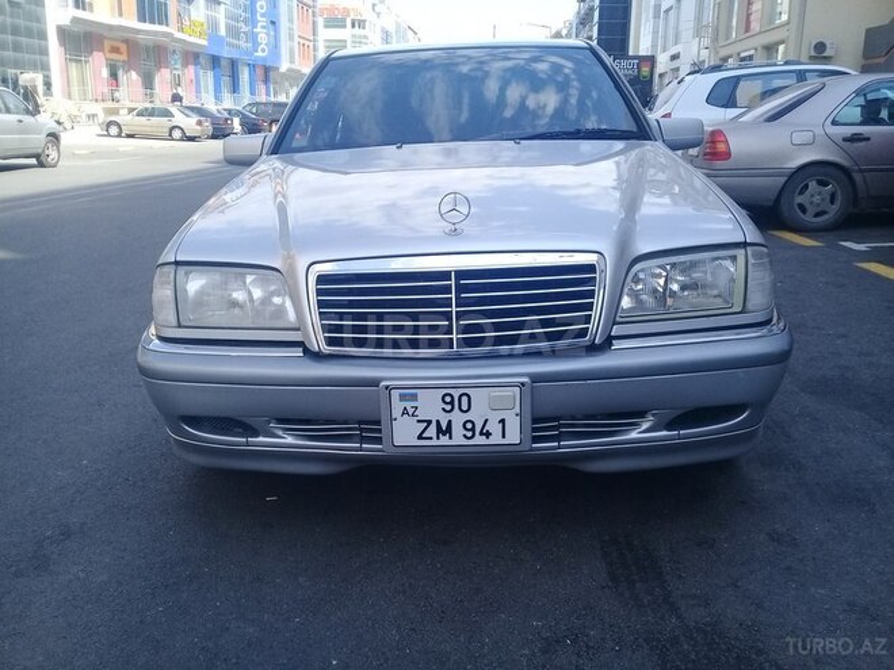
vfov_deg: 45.4
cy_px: 335
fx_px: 801
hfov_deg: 58.4
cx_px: 447
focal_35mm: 31
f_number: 2.2
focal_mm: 3.3
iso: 50
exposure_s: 1/492
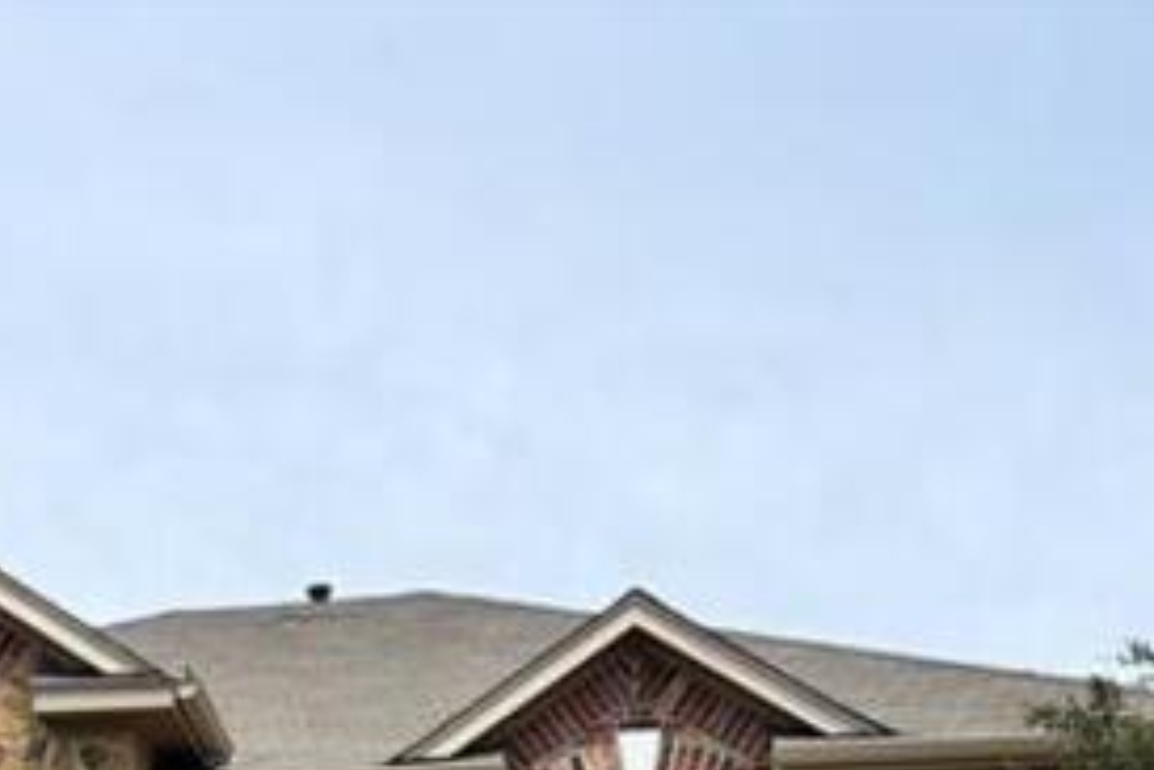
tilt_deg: +4.4
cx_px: 114
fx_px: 2534
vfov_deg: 15.5
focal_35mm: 79
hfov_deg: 24.9
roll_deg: -0.5
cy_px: 1250
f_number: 1.6
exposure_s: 1/4255
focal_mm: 5.96
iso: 50
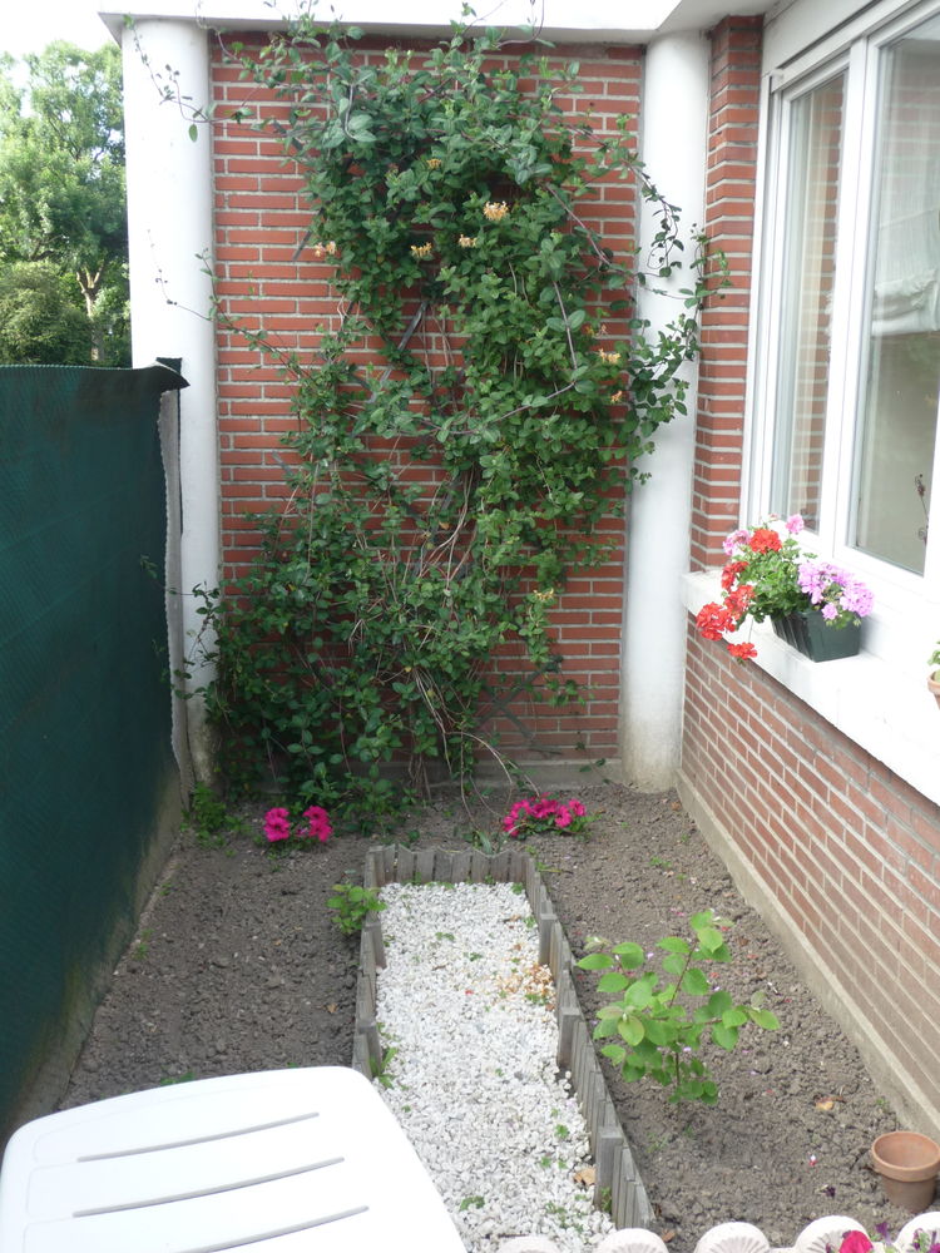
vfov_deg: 54.0
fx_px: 1231
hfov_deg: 41.8
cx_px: 470
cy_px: 626
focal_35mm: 34
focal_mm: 5.6
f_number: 3.6
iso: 100
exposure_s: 1/60
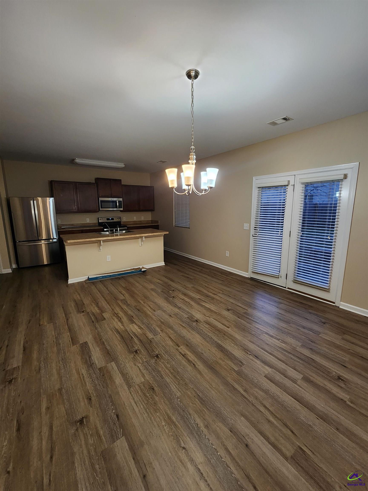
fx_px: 184
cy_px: 246
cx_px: 184
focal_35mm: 13
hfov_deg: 89.9
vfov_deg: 106.2
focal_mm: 2.2
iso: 250
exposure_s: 1/60
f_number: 2.2
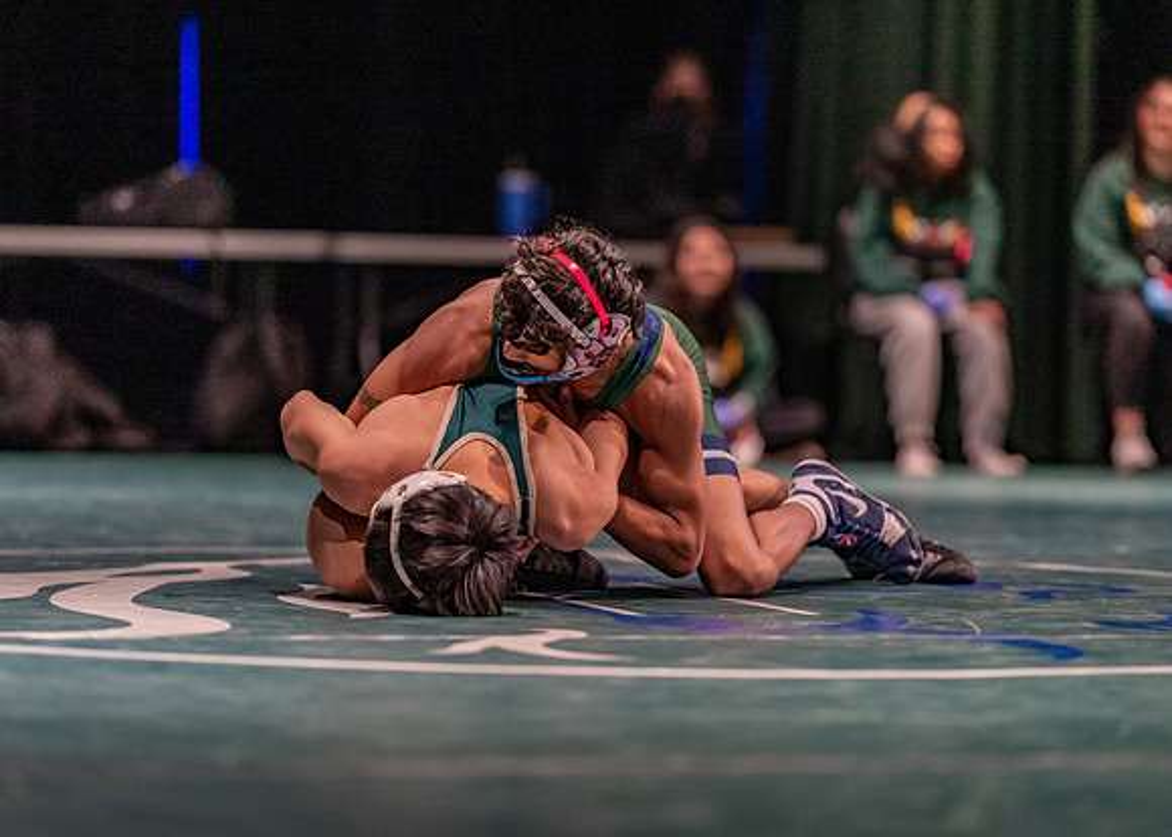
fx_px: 4707
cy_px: 418
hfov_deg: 14.2
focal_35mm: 141
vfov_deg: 10.2
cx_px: 586
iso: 2500
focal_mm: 135
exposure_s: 1/800
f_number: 1.8
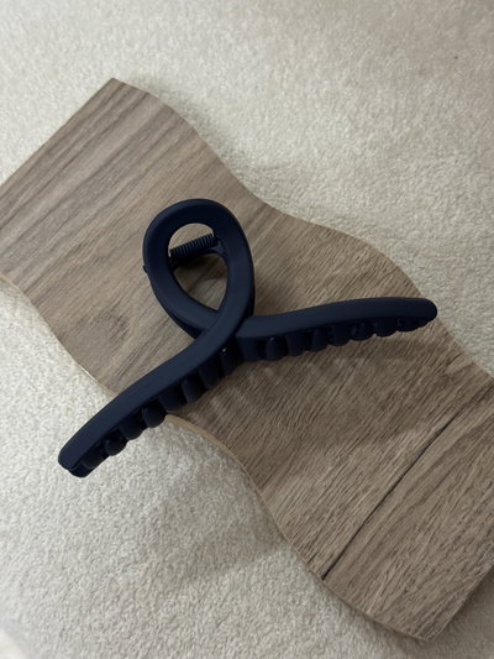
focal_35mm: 48
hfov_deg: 30.3
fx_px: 913
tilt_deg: -70.4
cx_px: 247
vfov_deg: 39.6
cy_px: 330
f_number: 1.78
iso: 250
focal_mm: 6.76
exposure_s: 1/50
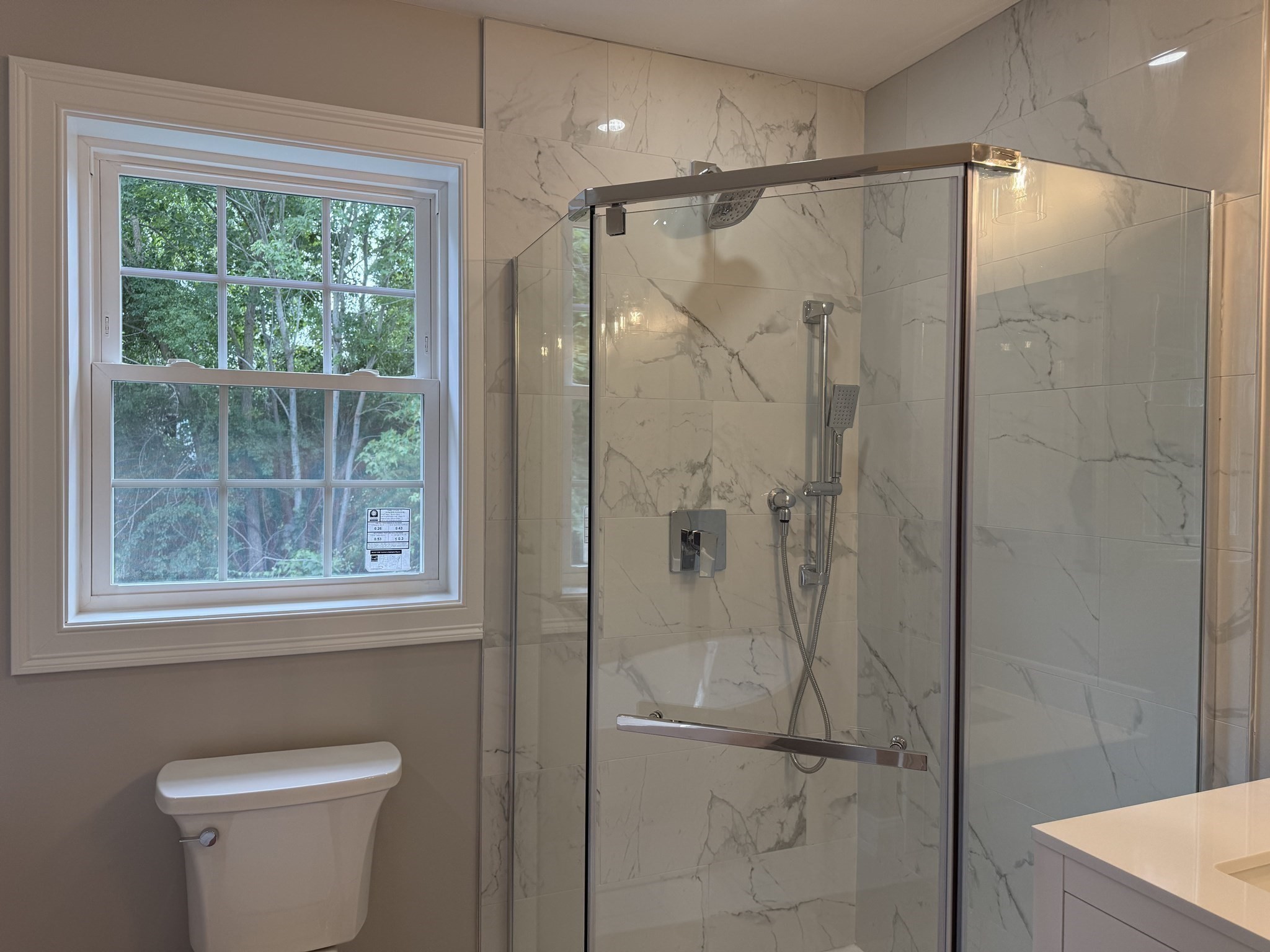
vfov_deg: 56.8
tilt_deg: +0.0
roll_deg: +0.2
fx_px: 881
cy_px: 476
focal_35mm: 24
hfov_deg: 71.6
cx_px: 635
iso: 100
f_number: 1.78
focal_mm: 6.76
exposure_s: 1/230
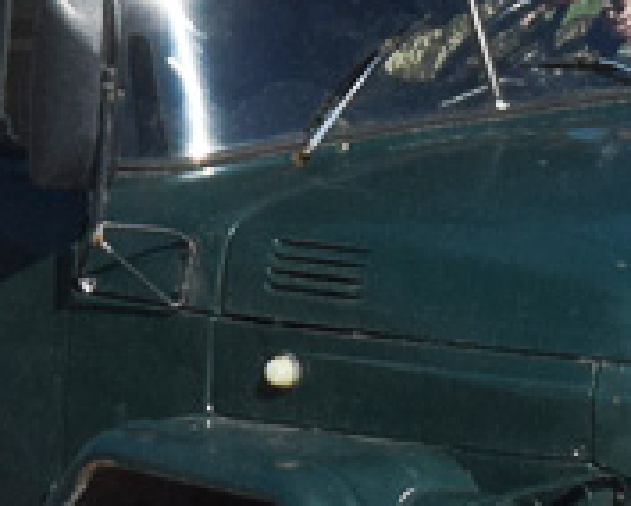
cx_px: 185
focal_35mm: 524
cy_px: 64
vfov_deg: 3.0
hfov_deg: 3.7
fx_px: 9800
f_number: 7.1
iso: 200
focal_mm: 55
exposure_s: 1/1250
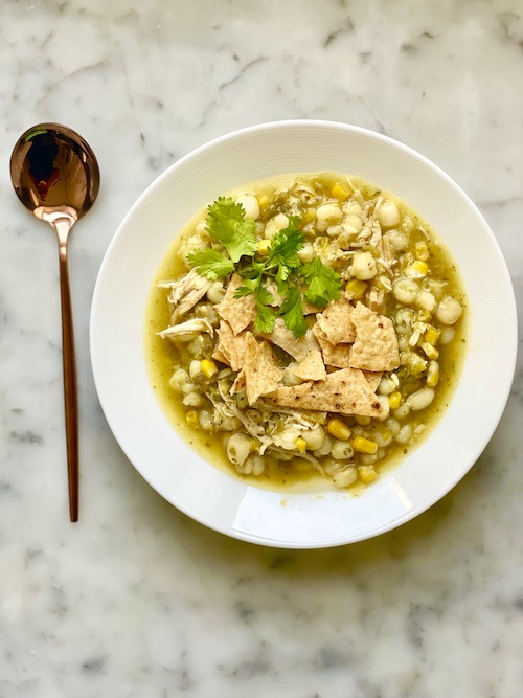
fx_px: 1048
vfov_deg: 36.8
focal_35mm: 52
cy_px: 349
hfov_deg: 28.0
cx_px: 262
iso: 50
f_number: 2
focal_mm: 6
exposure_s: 1/122
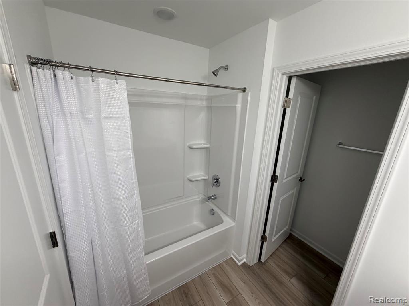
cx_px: 204
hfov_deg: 102.1
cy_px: 153
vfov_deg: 85.7
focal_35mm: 14
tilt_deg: -13.9
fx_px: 165
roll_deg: -1.8
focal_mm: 2.22
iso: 200
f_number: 2.2
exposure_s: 1/120
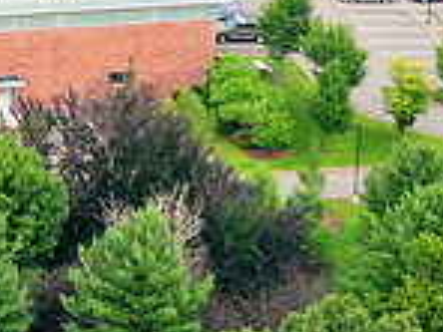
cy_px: -187
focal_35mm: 453
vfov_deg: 3.3
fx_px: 5797
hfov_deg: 4.4
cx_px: 135
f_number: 5.6
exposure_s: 1/125
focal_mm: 80
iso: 400
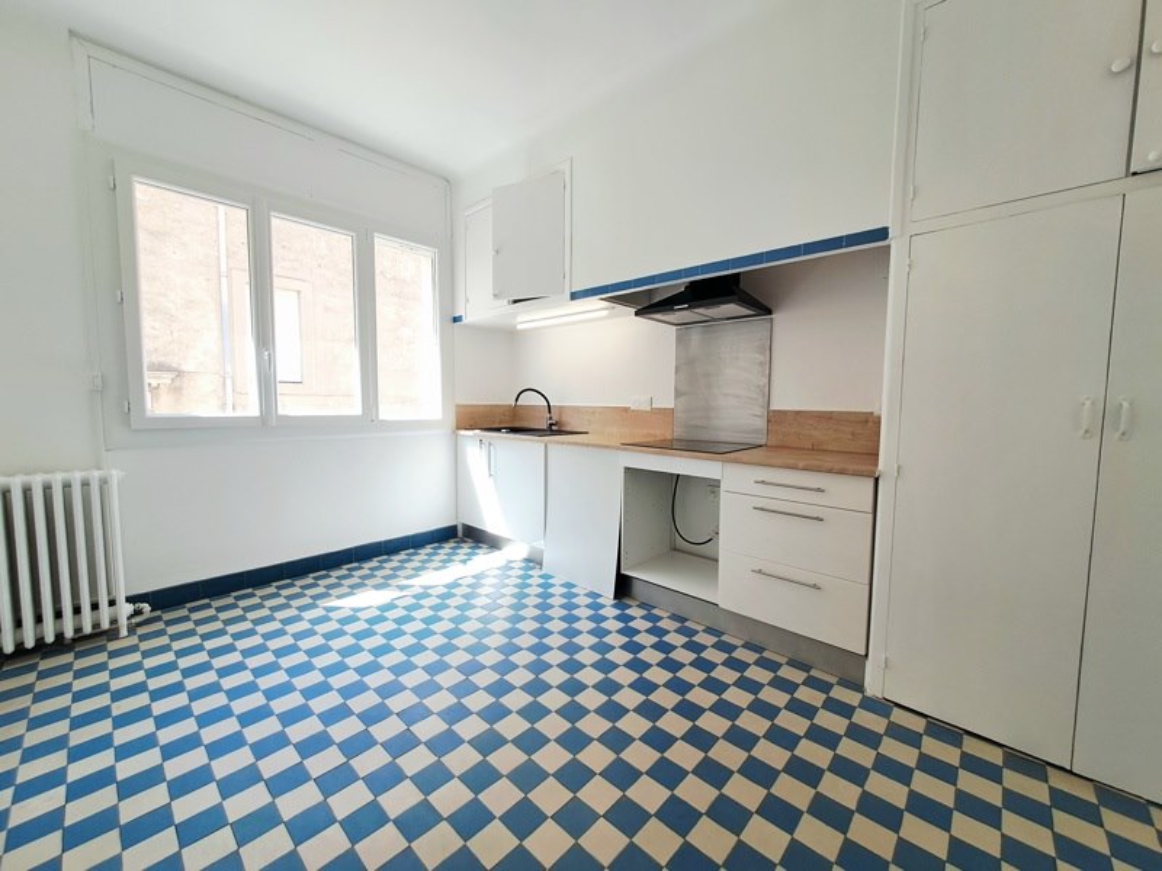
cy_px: 436
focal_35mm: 13
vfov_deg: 89.9
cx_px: 581
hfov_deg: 106.2
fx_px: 436
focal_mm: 1.42
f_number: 2.2
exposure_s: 1/100
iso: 64
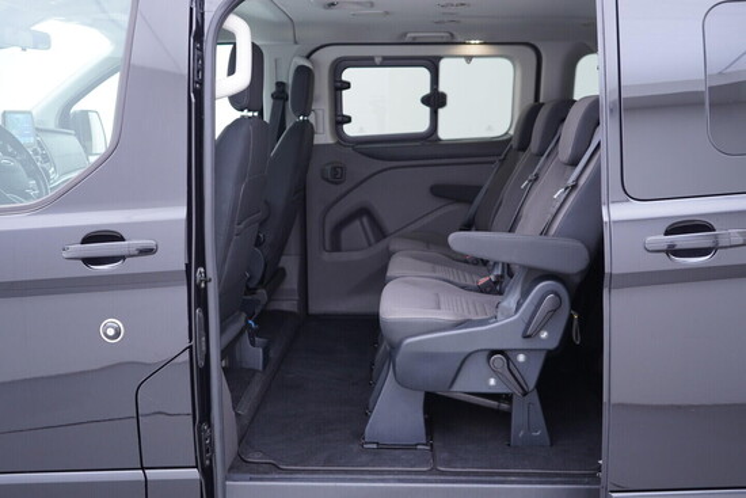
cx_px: 373
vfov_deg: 36.9
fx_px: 746
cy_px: 249
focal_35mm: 36
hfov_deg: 53.1
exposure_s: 1/40
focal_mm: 24
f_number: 2.8
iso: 250
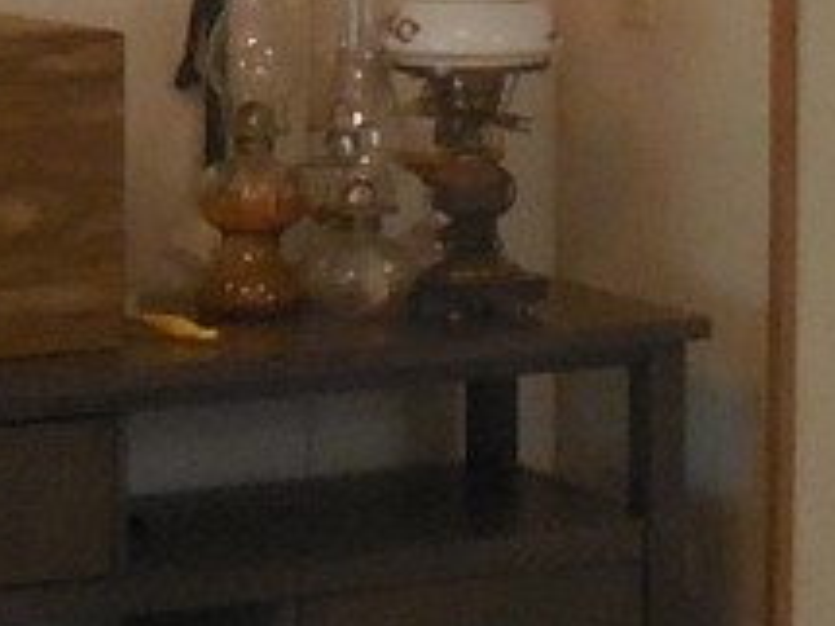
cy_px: -358
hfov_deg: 10.6
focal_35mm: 186
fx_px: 4484
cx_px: 384
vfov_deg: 7.8
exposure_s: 1/30
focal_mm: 4.5
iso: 400
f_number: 3.3
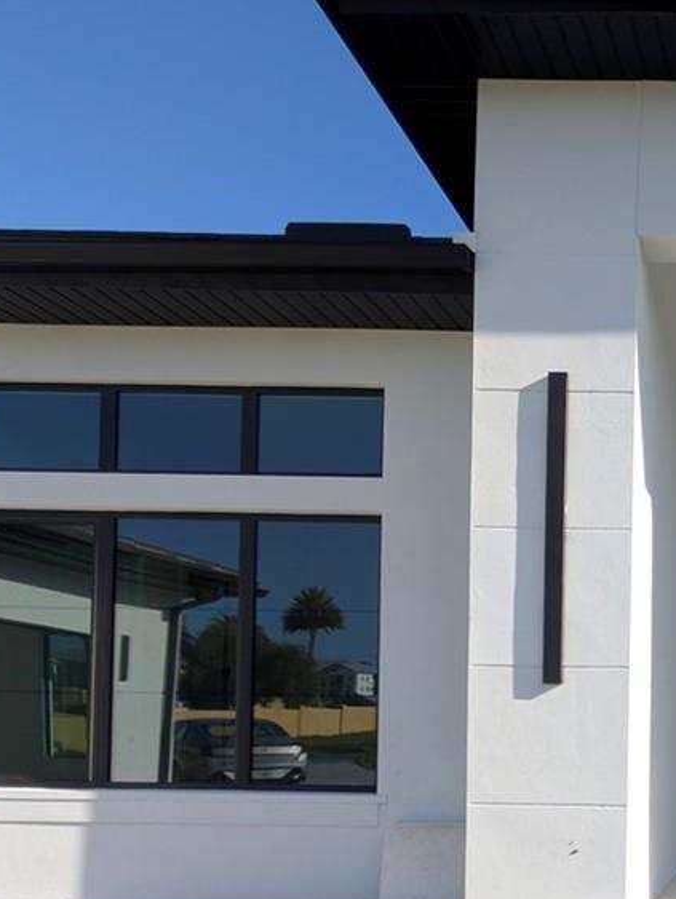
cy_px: 727
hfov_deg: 33.6
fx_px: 884
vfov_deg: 50.5
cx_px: 820
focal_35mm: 34
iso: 58
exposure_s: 1/3922
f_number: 1.7
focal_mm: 2.02
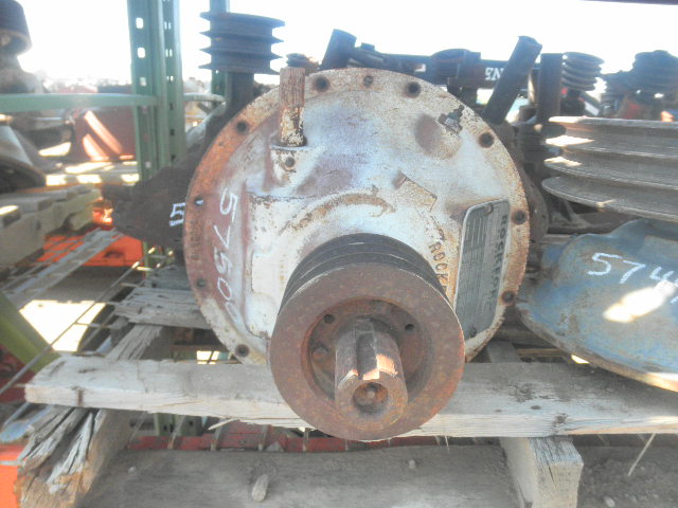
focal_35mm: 28
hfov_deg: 63.4
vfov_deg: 49.7
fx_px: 548
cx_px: 339
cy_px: 254
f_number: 3
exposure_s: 1/100
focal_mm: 5
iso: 64
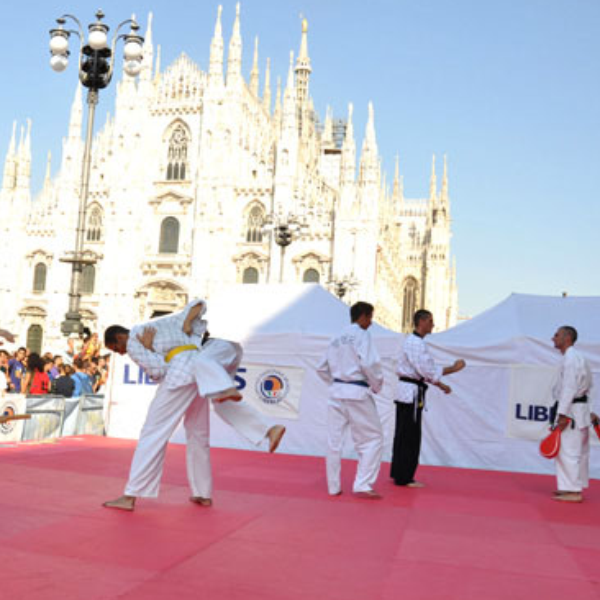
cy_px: 313
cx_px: 157
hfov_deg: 43.6
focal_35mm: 37
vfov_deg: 44.9
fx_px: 726
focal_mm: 18
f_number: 11
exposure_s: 1/200
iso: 200
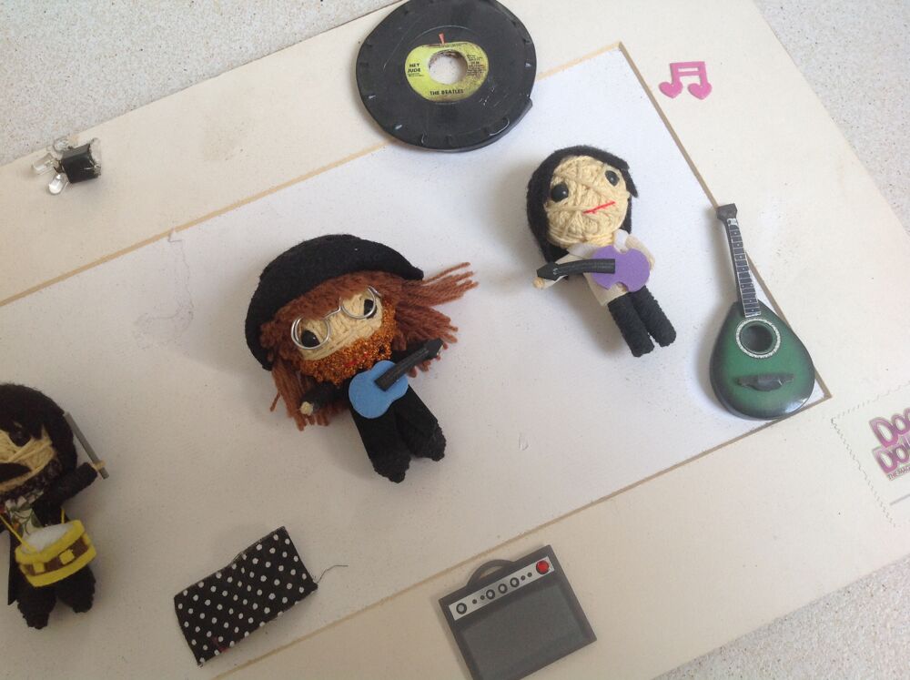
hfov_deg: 52.7
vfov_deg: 40.6
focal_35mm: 35
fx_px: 919
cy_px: 340
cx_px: 455
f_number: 2.4
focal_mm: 4.28
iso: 64
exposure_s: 1/60
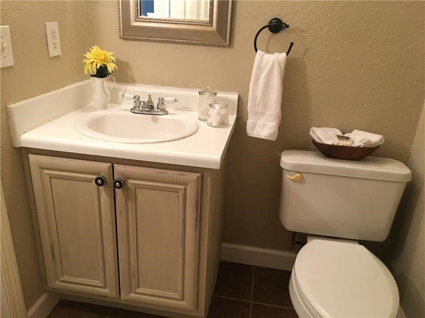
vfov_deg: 48.2
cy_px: 159
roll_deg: -3.0
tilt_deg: -21.3
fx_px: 356
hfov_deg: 61.7
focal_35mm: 29
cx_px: 212
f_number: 2.2
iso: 125
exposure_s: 1/30
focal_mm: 4.15
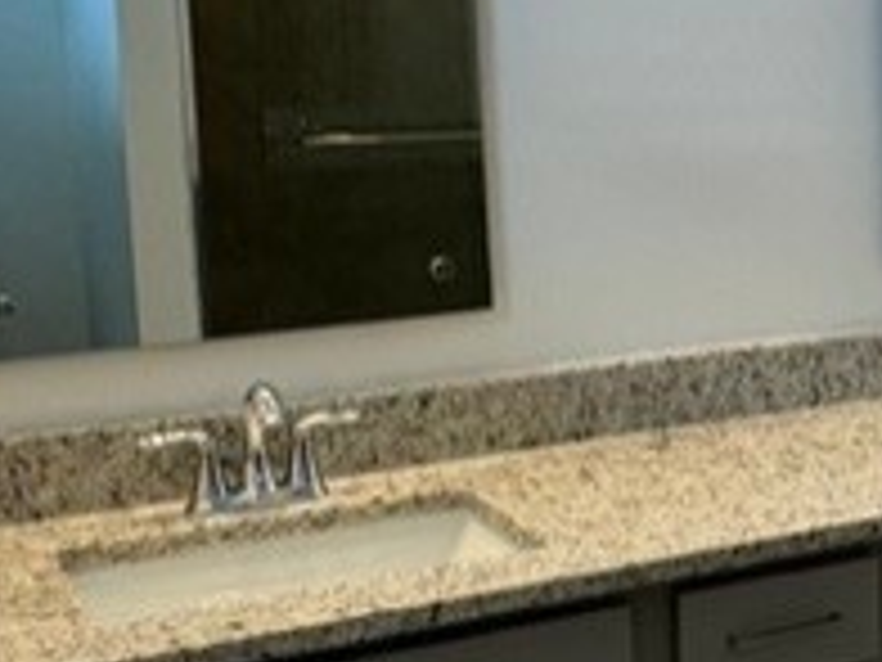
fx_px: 1860
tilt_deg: -8.3
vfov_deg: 20.1
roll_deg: +0.1
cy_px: 236
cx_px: 1184
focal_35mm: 73
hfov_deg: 23.3
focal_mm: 2.22
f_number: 2.2
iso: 64
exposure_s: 1/120
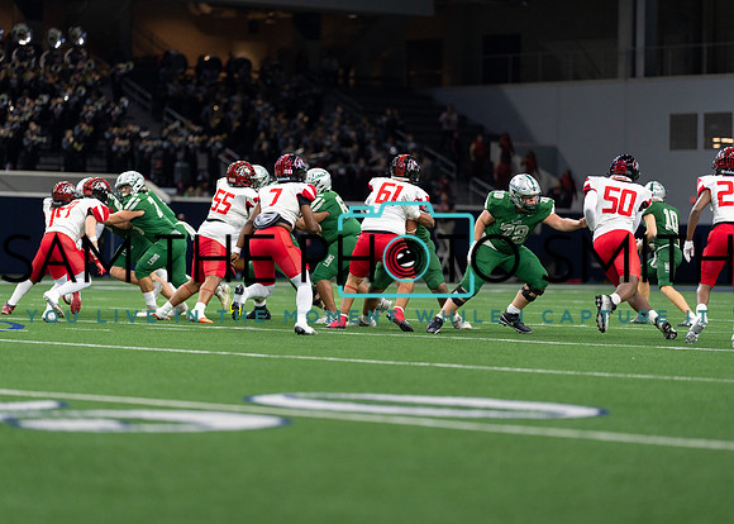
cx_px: 367
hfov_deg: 14.2
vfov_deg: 10.2
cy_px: 262
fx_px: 2948
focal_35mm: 141
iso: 1000
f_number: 1.8
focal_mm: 135
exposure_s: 1/1600
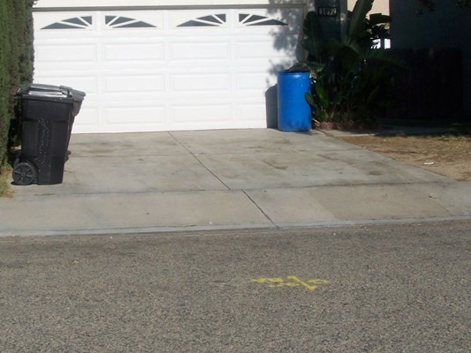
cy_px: 88
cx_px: 190
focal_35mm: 73
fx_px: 993
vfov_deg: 20.0
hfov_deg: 26.6
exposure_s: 1/500
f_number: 5.6
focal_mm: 6.3
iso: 64
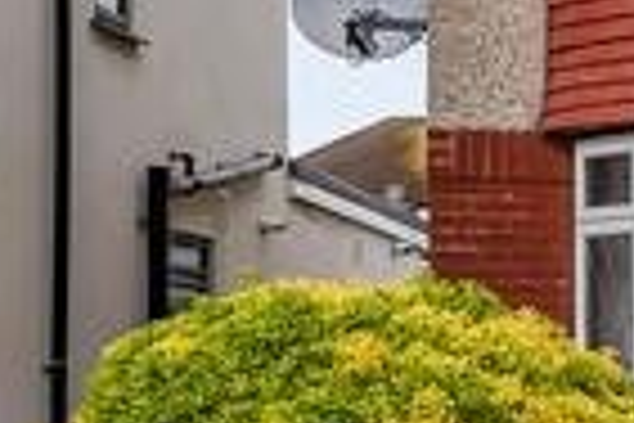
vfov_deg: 15.6
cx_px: 1268
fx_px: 1532
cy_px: 340
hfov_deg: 17.1
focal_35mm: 87
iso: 320
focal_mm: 12
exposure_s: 1/640
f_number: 9
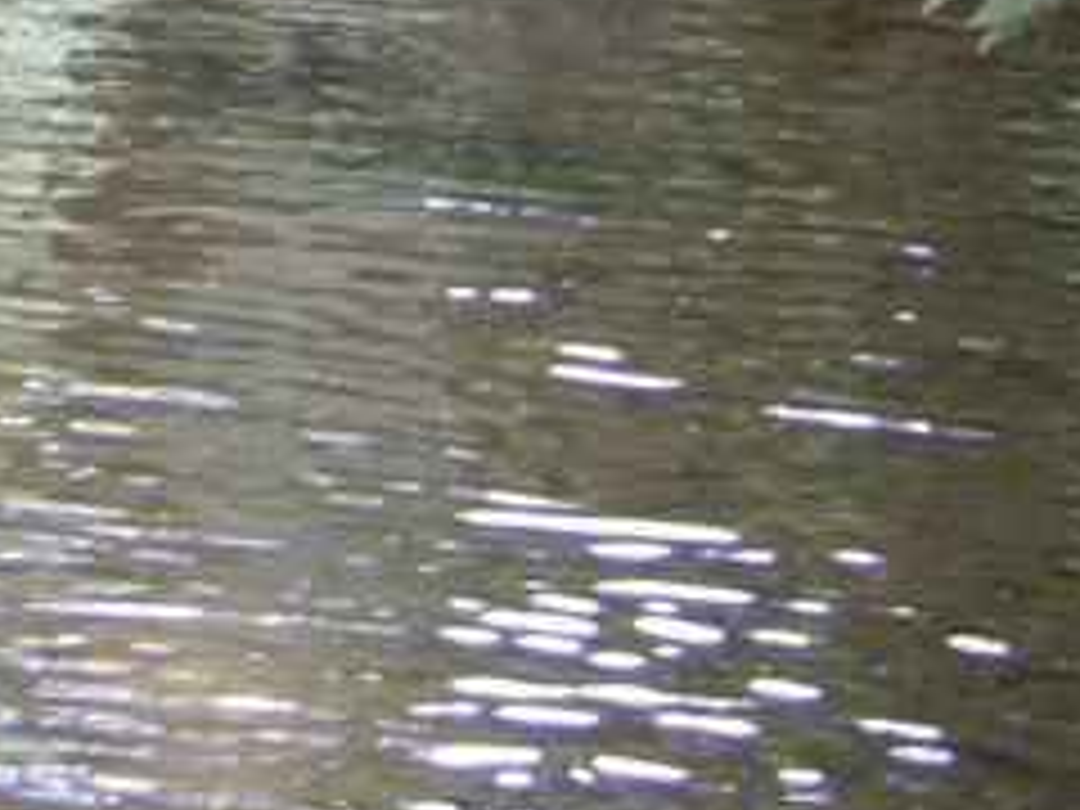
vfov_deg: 9.6
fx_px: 4649
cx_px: -58
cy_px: -511
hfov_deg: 13.0
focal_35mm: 149
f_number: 2.8
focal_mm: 5.8
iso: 80
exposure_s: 1/50
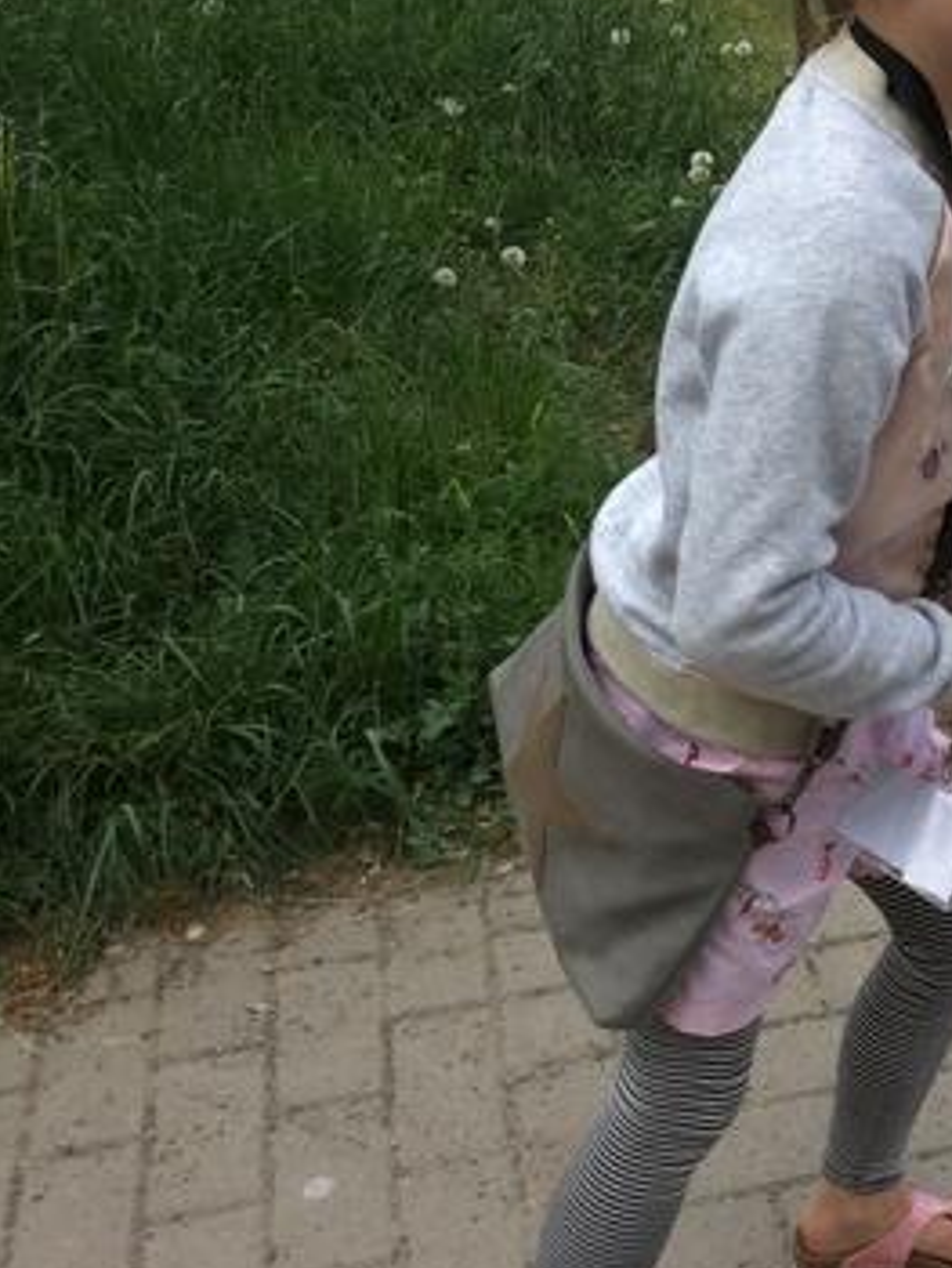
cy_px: 594
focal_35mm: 53
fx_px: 1941
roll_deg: -2.8
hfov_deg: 26.6
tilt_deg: -25.0
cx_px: 854
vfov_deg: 36.1
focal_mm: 4.15
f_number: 2.2
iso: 25
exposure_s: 1/569
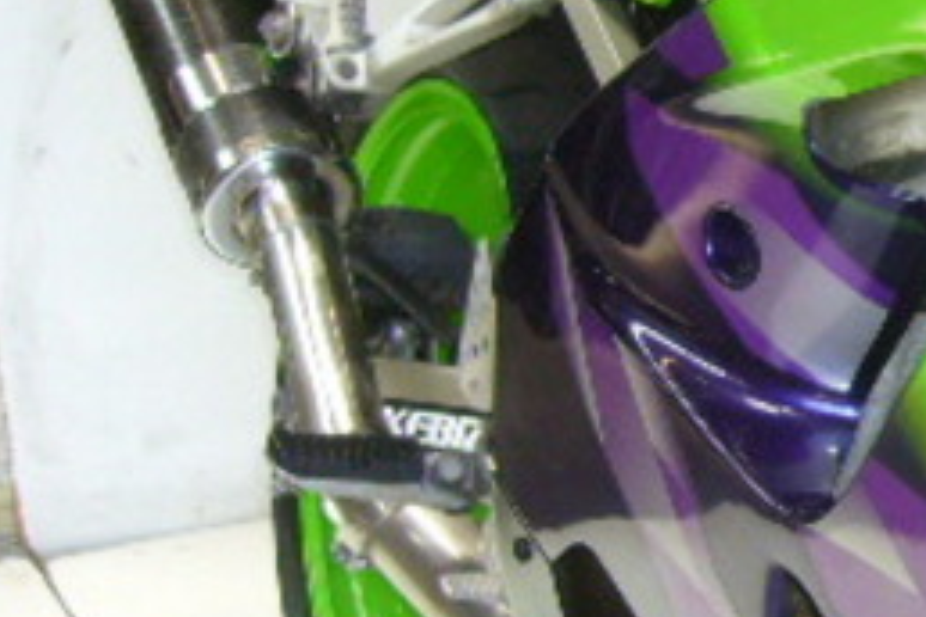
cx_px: 1425
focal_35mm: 113
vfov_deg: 12.1
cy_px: 255
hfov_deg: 16.4
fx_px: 2906
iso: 100
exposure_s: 1/50
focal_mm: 5.8
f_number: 2.8
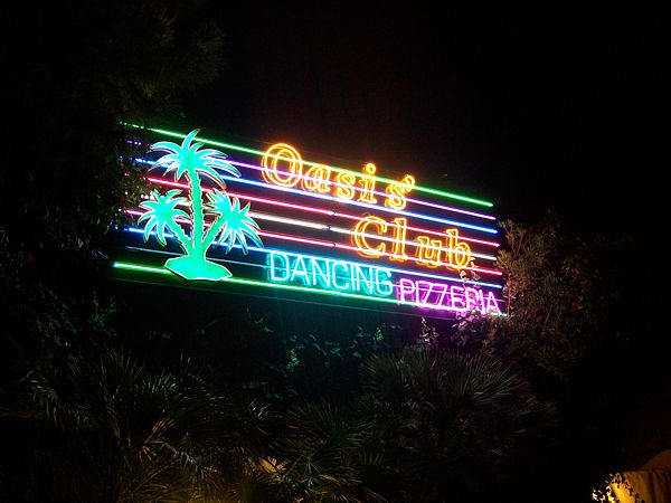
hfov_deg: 46.8
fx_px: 775
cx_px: 336
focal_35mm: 40
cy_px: 252
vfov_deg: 36.0
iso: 200
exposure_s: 1/20
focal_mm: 6.7
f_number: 2.8
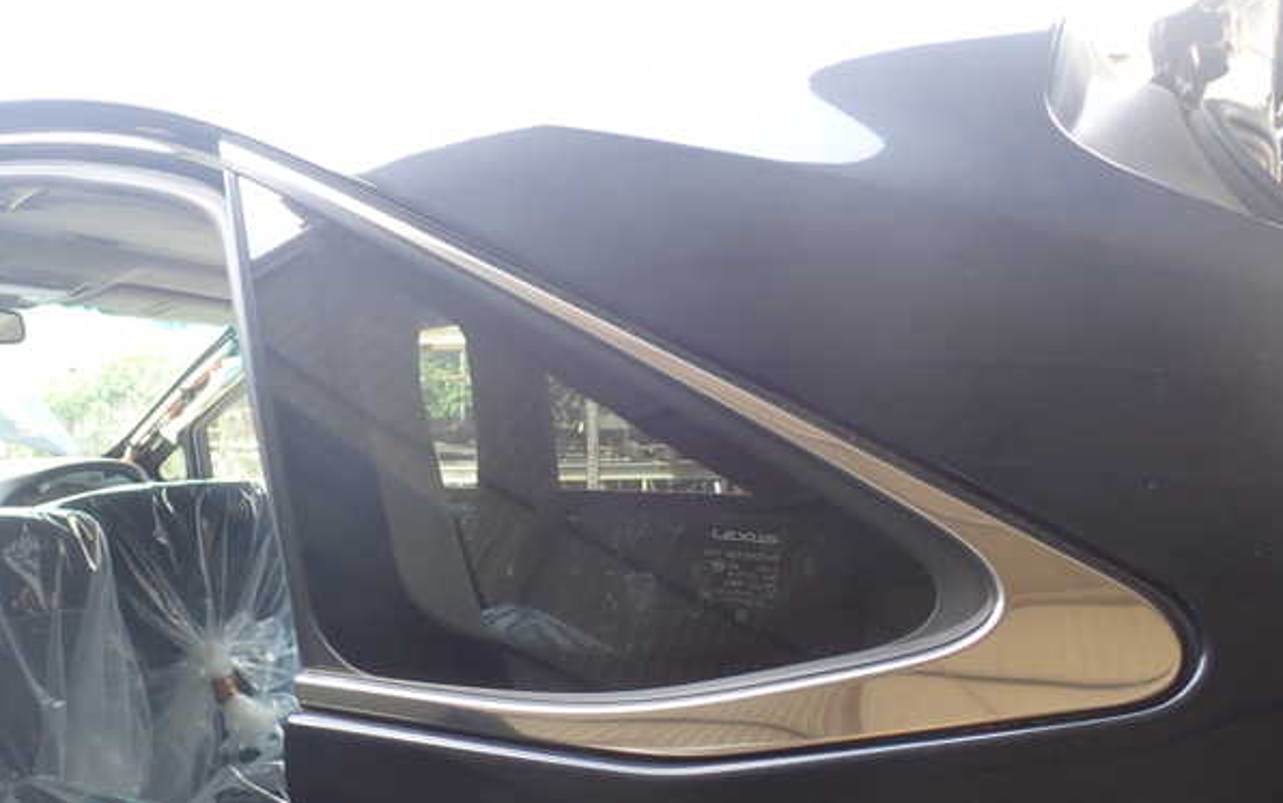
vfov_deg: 39.5
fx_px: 1119
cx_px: 644
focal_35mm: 32
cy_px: 422
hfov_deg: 59.6
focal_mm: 5.4
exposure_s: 1/60
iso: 125
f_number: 3.2
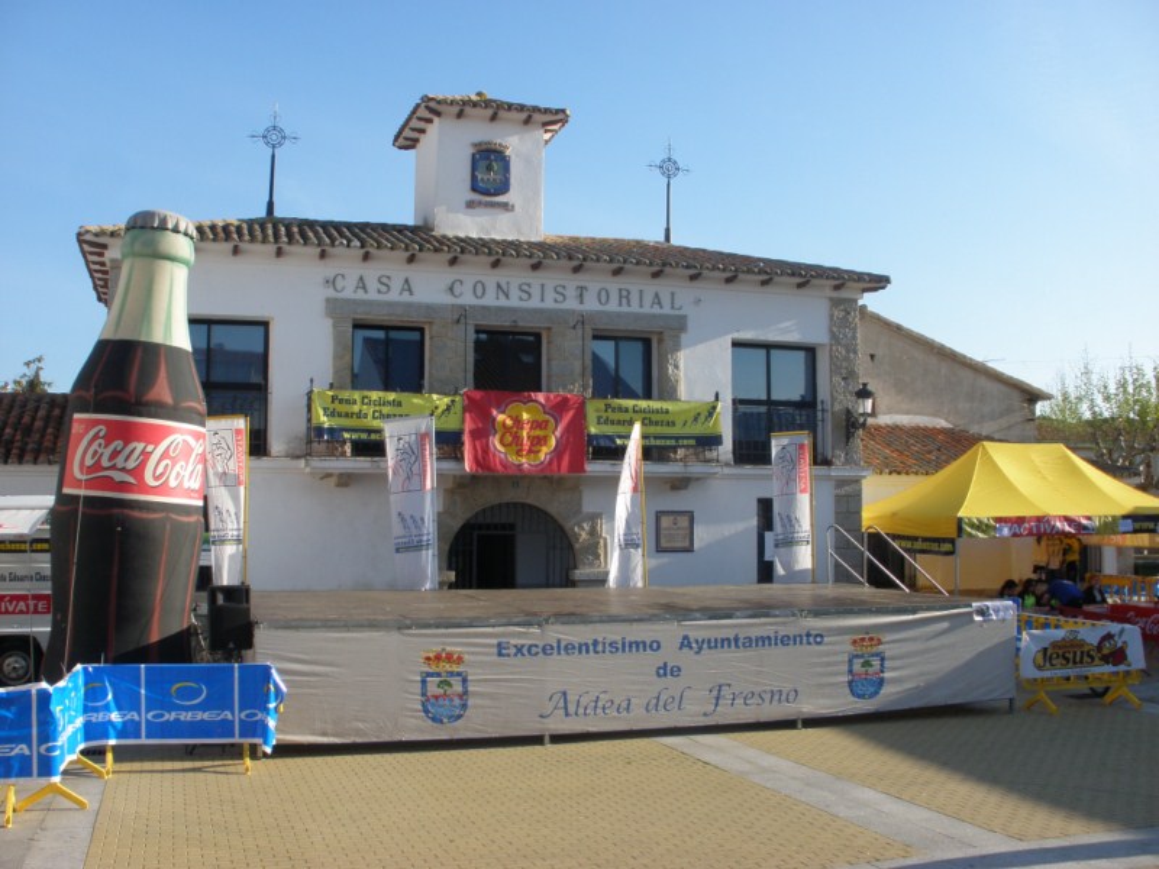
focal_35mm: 36
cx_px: 580
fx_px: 1205
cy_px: 434
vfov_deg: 39.7
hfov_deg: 51.4
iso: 64
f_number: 5.6
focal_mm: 6.3
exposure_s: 1/160
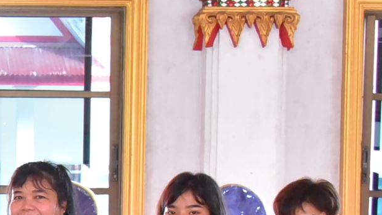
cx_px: -160
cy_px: 253
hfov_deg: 12.7
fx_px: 1641
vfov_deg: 7.4
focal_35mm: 162
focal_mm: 38
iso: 8000
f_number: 6.3
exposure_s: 1/160
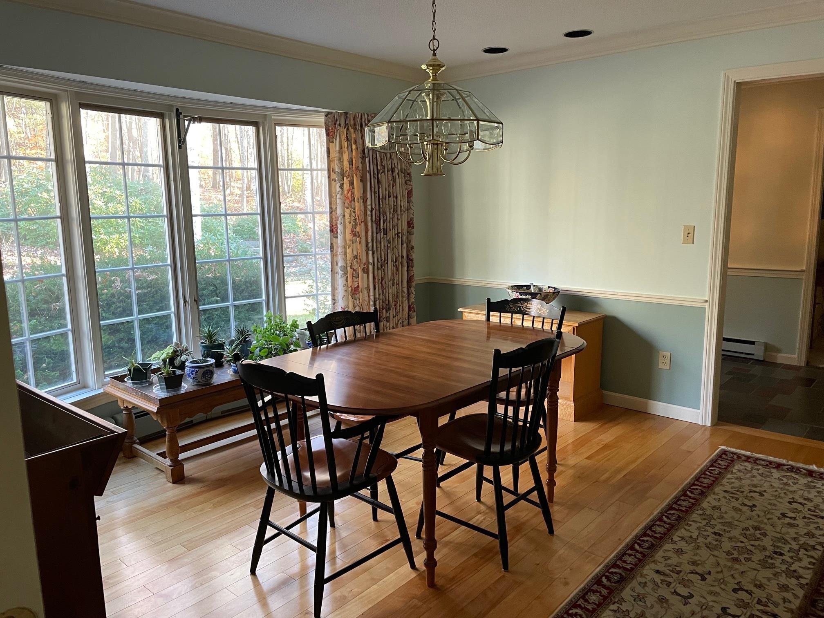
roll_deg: +1.3
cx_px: 412
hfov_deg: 67.3
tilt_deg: -8.9
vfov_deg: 53.1
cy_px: 309
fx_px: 619
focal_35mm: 26
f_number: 1.6
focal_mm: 4.2
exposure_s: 1/60
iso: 200
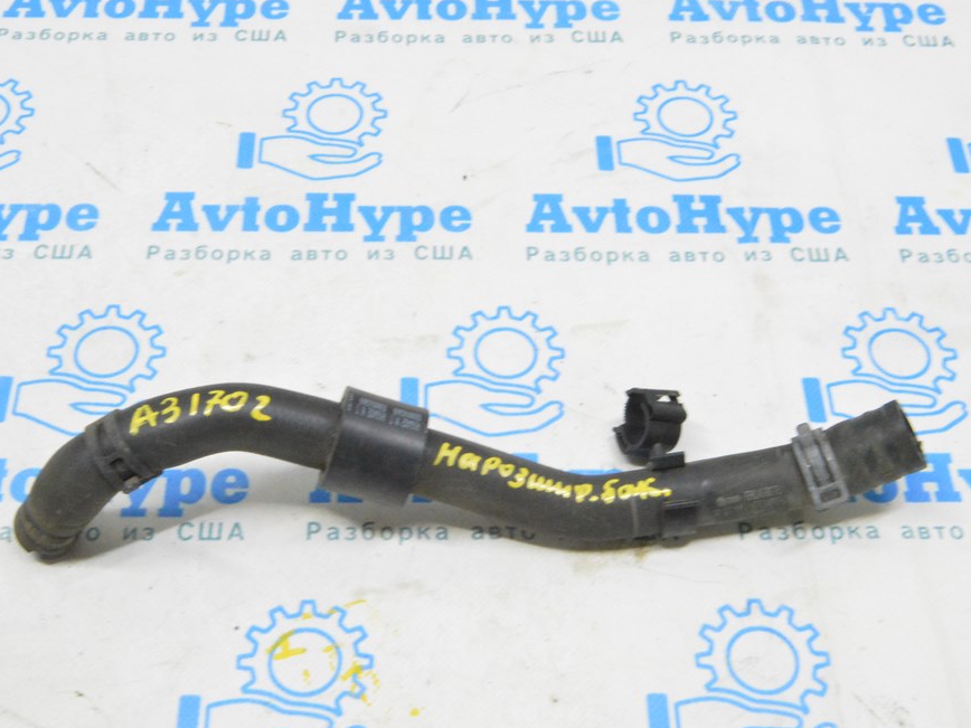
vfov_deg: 28.6
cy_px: 372
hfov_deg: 37.5
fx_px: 1431
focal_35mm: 51
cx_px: 453
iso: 6400
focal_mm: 30
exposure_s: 1/15
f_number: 20
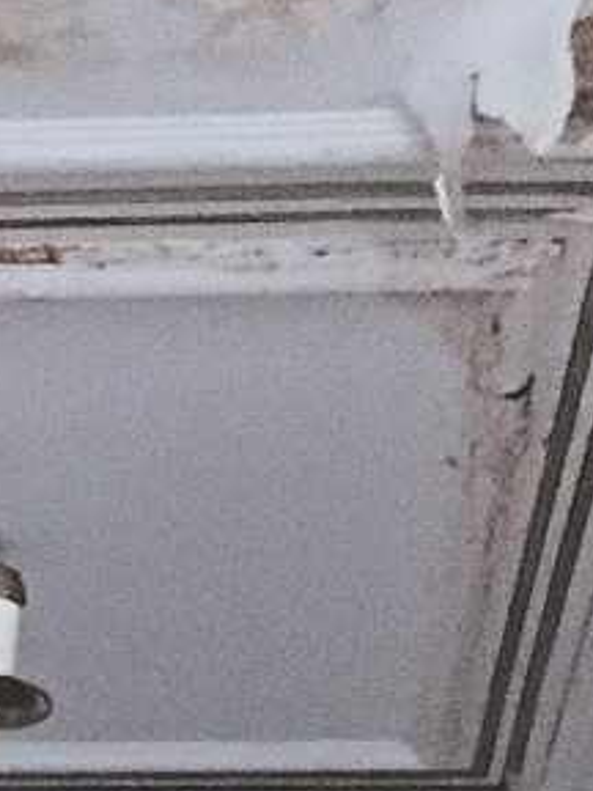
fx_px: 2855
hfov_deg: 11.7
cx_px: -63
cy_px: 1104
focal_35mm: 125
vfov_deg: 14.9
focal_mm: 4.2
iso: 800
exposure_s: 1/17
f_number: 2.2
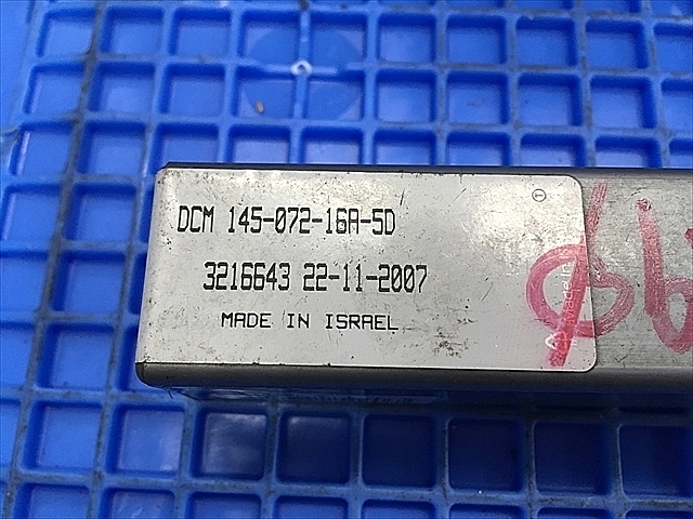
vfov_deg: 48.2
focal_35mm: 29
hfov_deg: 61.7
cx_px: 346
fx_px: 581
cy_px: 260
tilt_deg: -73.4
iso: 100
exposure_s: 1/30
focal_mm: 4.15
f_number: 2.2
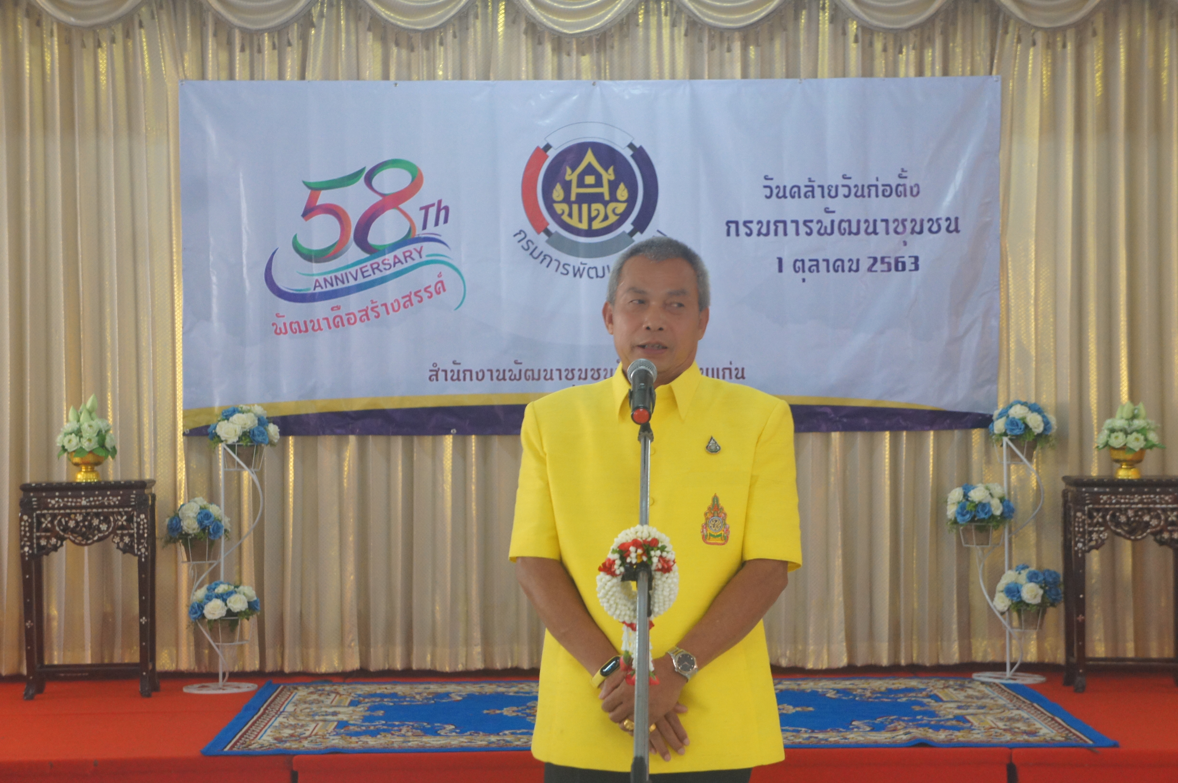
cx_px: 589
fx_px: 2697
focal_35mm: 82
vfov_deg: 16.5
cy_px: 392
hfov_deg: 24.6
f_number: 5.6
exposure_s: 1/60
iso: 1600
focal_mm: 55
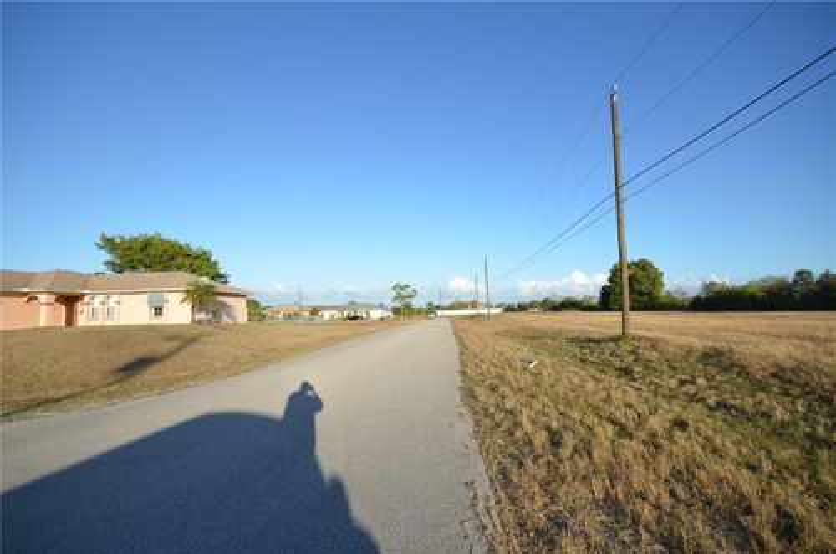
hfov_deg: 100.5
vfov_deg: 77.1
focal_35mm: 15
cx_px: 418
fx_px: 348
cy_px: 277
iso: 180
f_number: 8
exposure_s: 1/250
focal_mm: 10
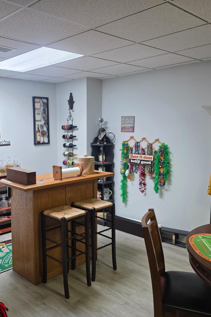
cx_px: 58
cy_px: 158
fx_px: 281
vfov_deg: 58.7
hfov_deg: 40.2
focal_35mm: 32
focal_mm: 6.3
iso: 160
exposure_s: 1/120
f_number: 1.7
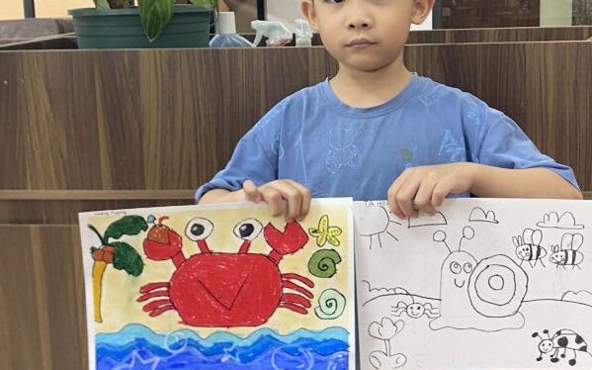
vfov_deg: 27.7
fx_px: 742
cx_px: 332
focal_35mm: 46
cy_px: 111
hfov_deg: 43.4
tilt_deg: -8.3
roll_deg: +1.1
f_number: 1.8
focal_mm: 4.25
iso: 125
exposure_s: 1/72
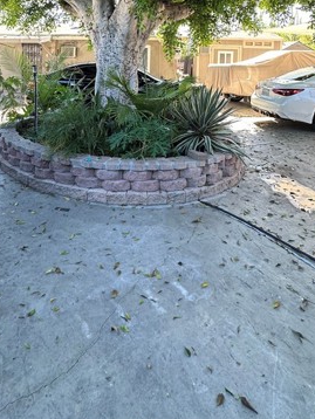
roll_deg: -2.4
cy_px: 75
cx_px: 125
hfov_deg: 54.5
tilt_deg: -2.4
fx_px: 303
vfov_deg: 62.5
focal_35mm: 25
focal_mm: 2.22
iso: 64
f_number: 2.2
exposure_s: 1/99
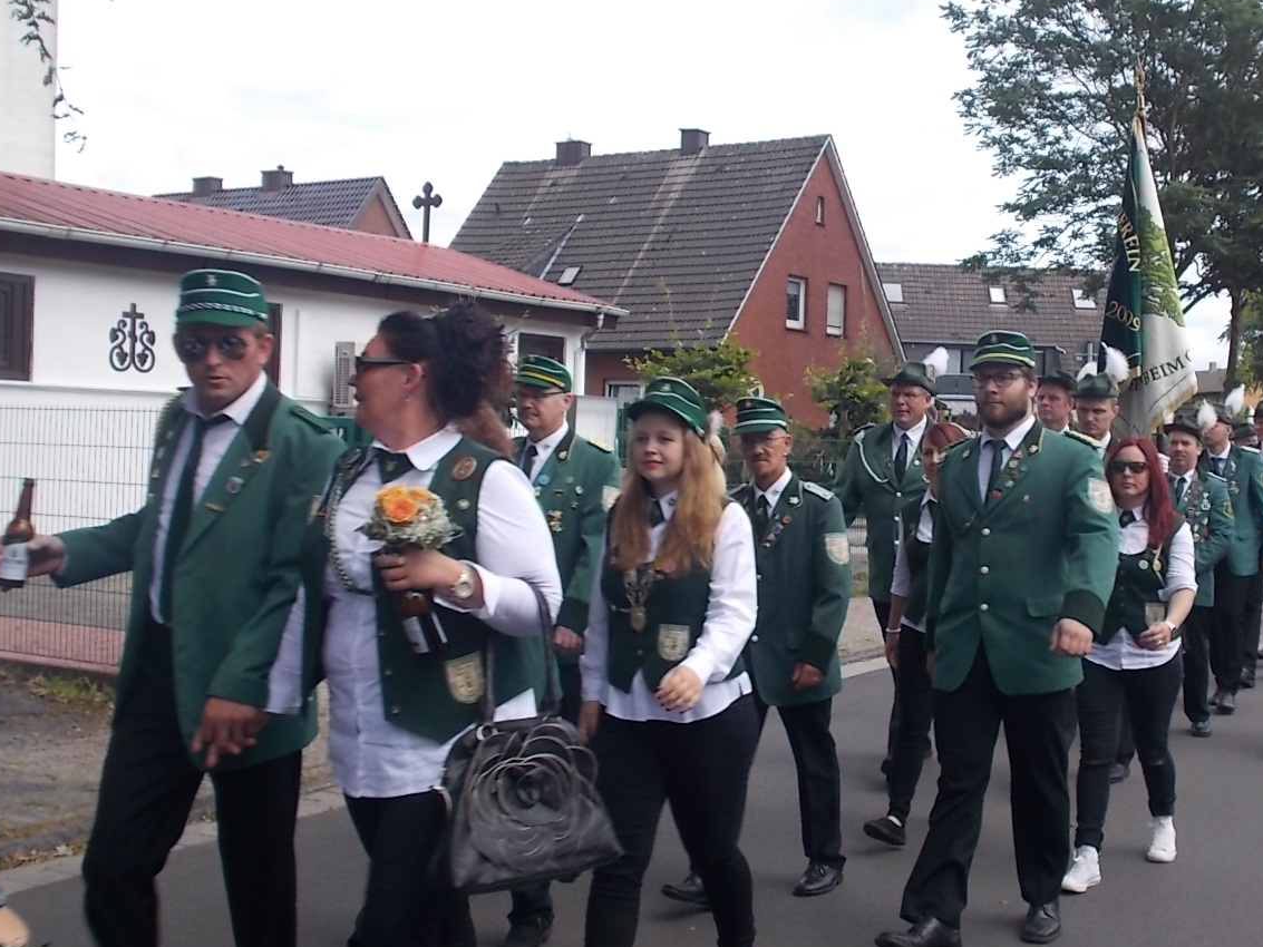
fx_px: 1752
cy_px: 455
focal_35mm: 48
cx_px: 794
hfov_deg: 39.4
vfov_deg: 30.3
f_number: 9.2
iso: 80
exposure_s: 1/100
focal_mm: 6
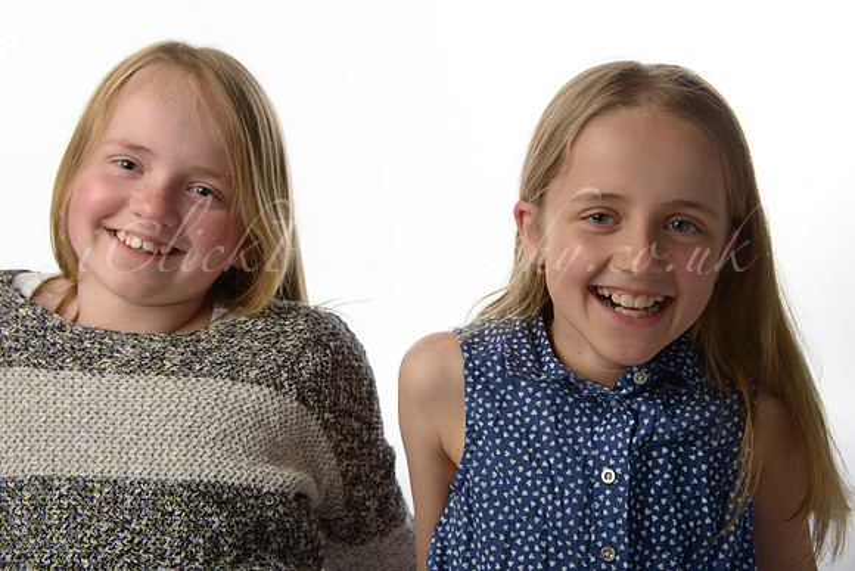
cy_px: 286
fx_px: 1710
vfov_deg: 18.9
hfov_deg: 28.1
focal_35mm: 72
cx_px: 428
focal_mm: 72
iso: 100
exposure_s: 1/200
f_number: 9
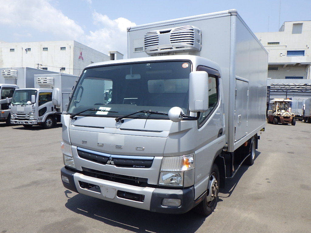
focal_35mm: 28
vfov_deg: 49.7
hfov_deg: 63.4
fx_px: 252
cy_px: 116
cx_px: 156
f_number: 4.2
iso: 125
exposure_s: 1/800
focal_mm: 5
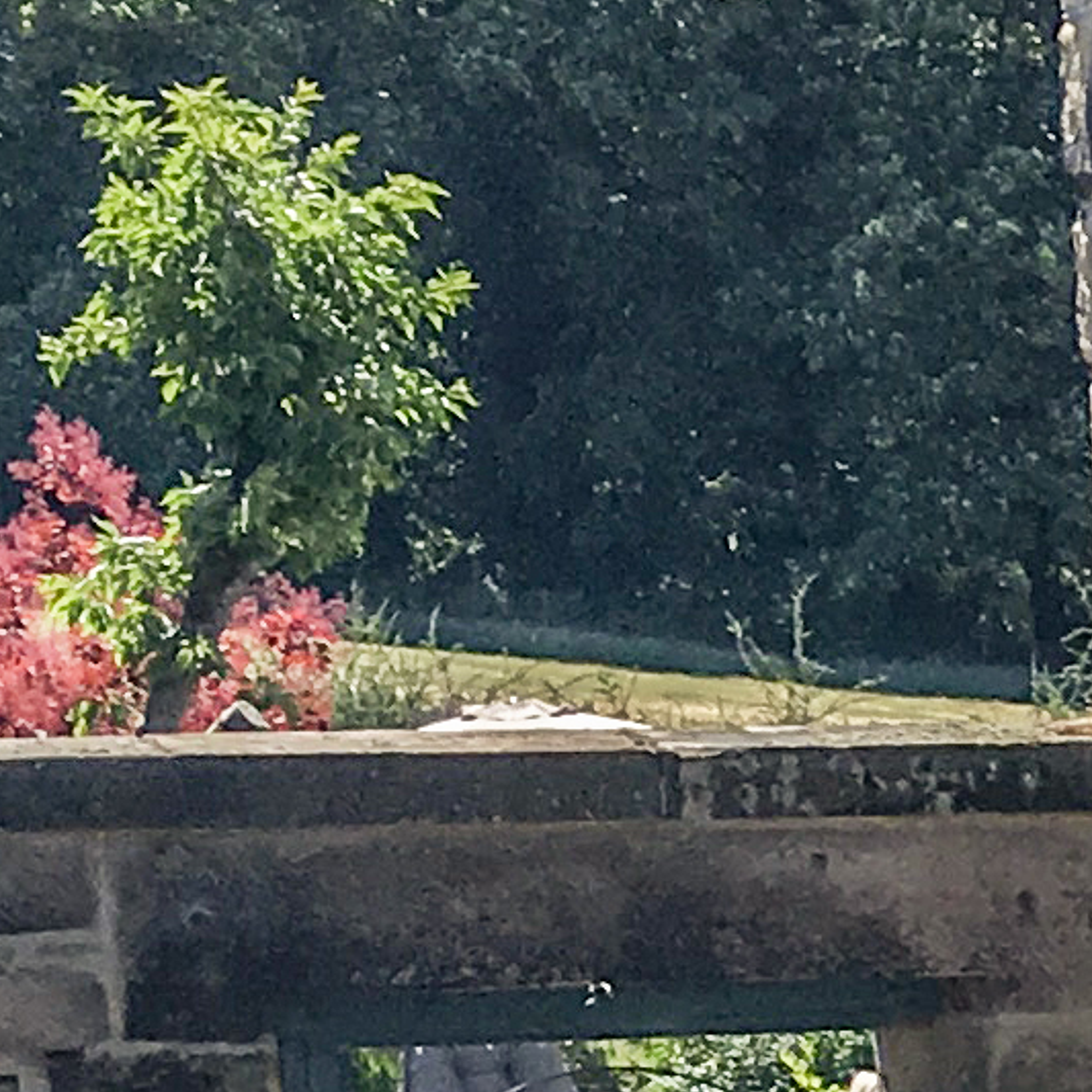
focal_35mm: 194
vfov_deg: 8.8
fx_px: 6924
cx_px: 3264
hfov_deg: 7.8
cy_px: 1750
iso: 25
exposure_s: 1/855
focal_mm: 4.15
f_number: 2.2
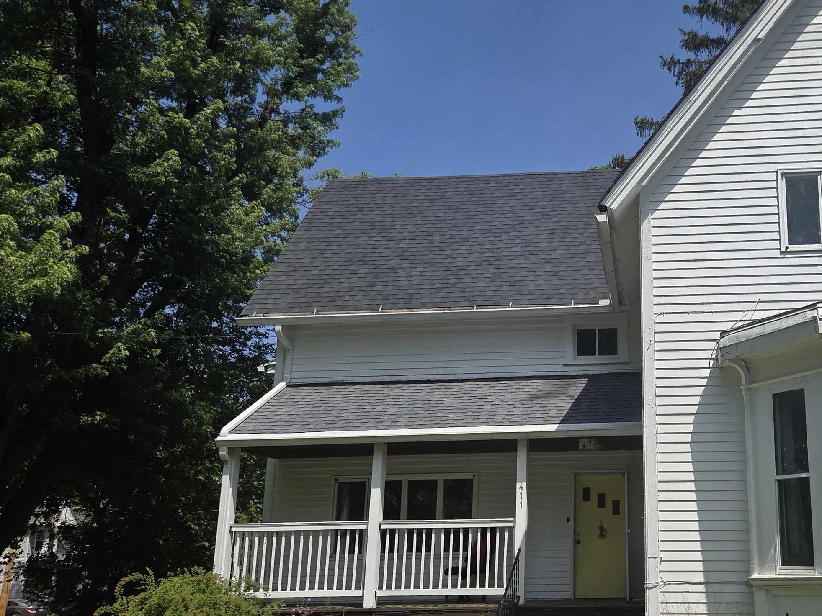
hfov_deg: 49.4
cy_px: 367
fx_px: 855
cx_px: 613
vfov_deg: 39.5
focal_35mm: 36
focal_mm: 5.4
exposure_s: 1/6618
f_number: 1.8
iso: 80
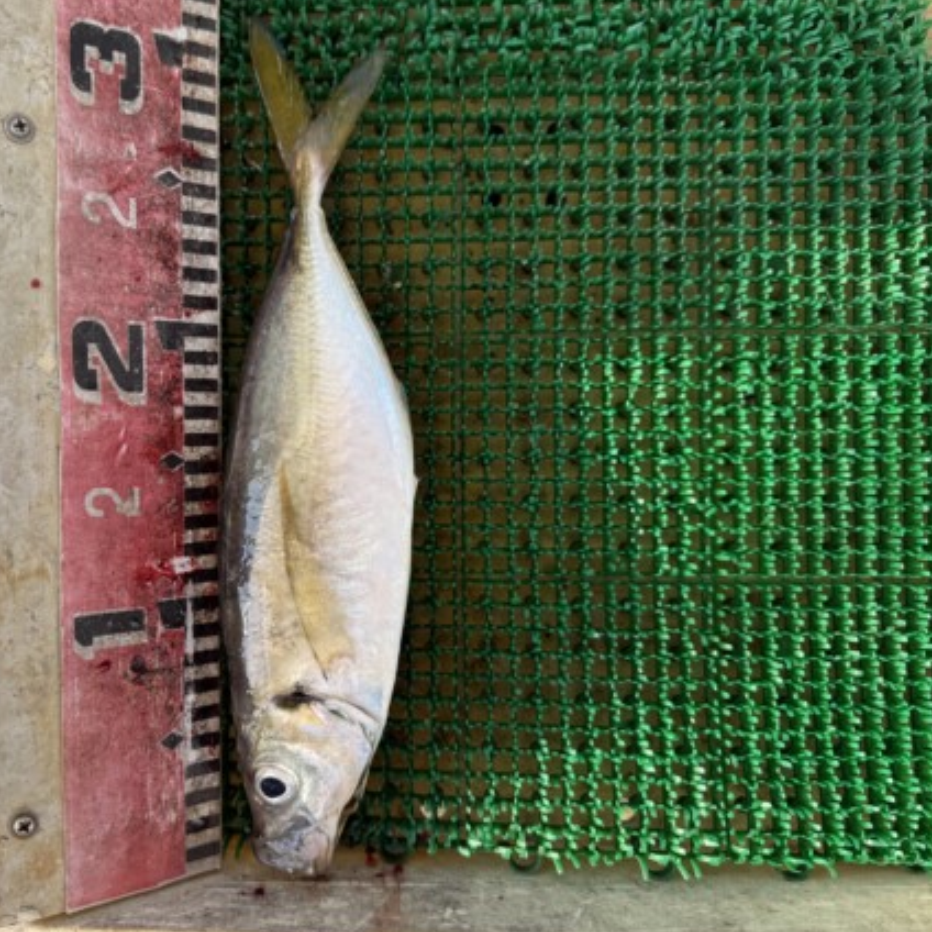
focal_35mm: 30
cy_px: 451
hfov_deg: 53.1
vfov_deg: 54.0
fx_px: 914
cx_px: 321
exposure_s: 1/888
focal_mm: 6.76
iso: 80
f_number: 1.78
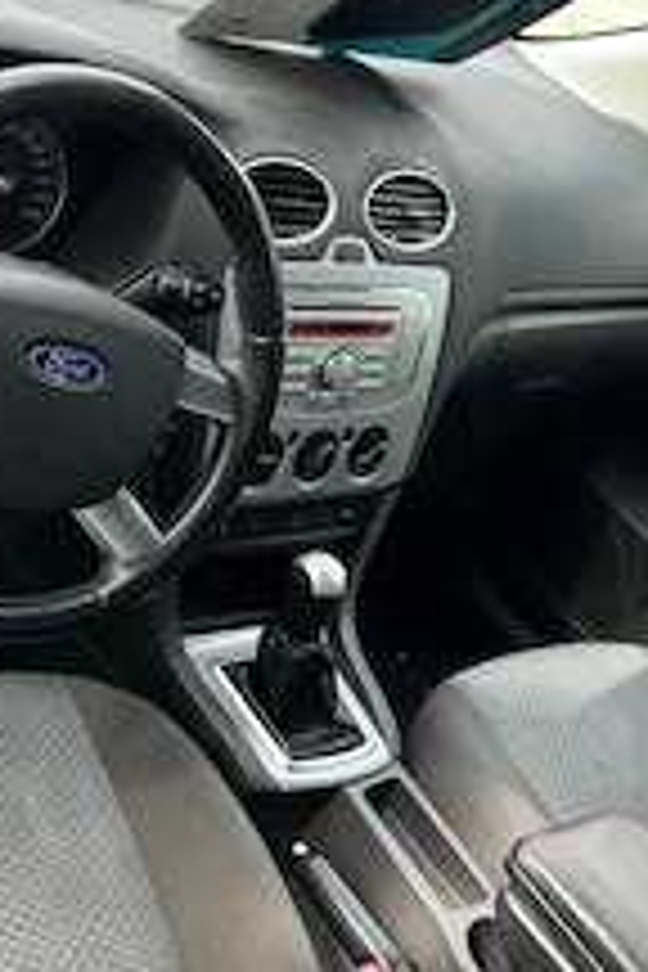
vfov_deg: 39.6
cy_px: 508
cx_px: 176
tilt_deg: -31.5
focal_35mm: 50
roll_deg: -23.9
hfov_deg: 26.7
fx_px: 1350
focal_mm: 5.7
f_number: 1.5
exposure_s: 1/146
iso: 40
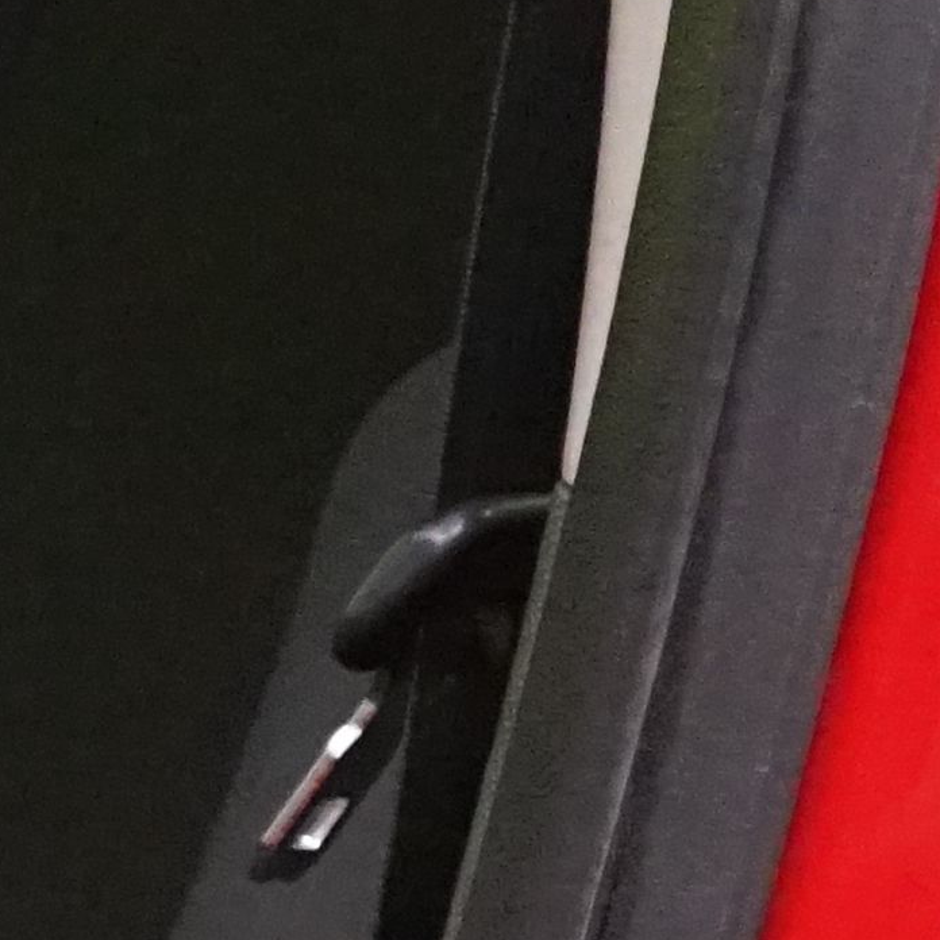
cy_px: 629
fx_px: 6298
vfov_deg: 8.5
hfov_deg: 7.5
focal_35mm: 205
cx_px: -1835
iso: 6400
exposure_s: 1/125
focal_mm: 28
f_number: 3.5
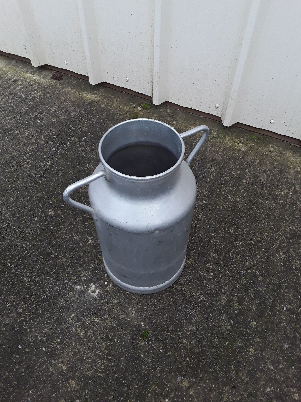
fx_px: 313
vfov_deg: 65.3
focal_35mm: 27
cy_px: 201
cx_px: 150
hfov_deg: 51.4
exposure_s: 1/100
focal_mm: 2.91
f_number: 1.9
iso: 50
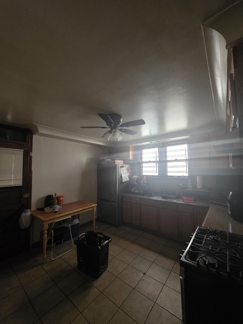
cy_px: 162
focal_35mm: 13
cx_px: 122
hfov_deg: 89.9
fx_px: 122
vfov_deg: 106.2
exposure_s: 1/60
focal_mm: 2.2
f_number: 1.9
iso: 1000
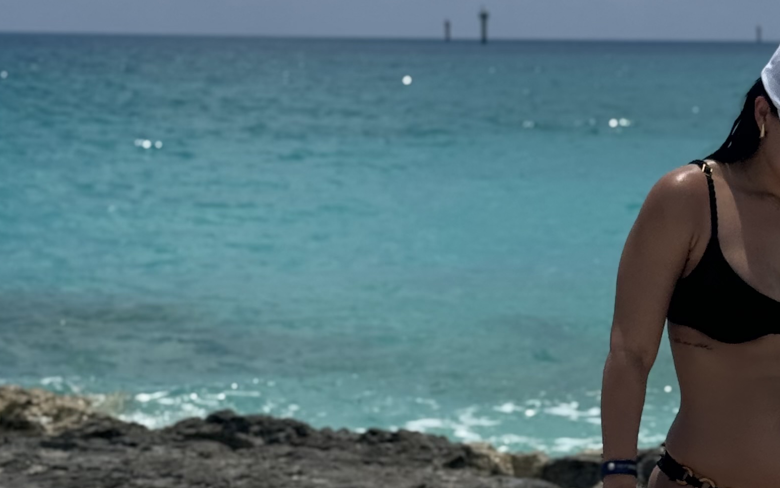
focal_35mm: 131
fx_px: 2785
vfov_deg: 10.0
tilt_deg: -9.8
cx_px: 724
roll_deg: -0.5
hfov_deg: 15.7
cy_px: 421
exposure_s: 1/12500
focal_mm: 6.76
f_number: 1.78
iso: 80
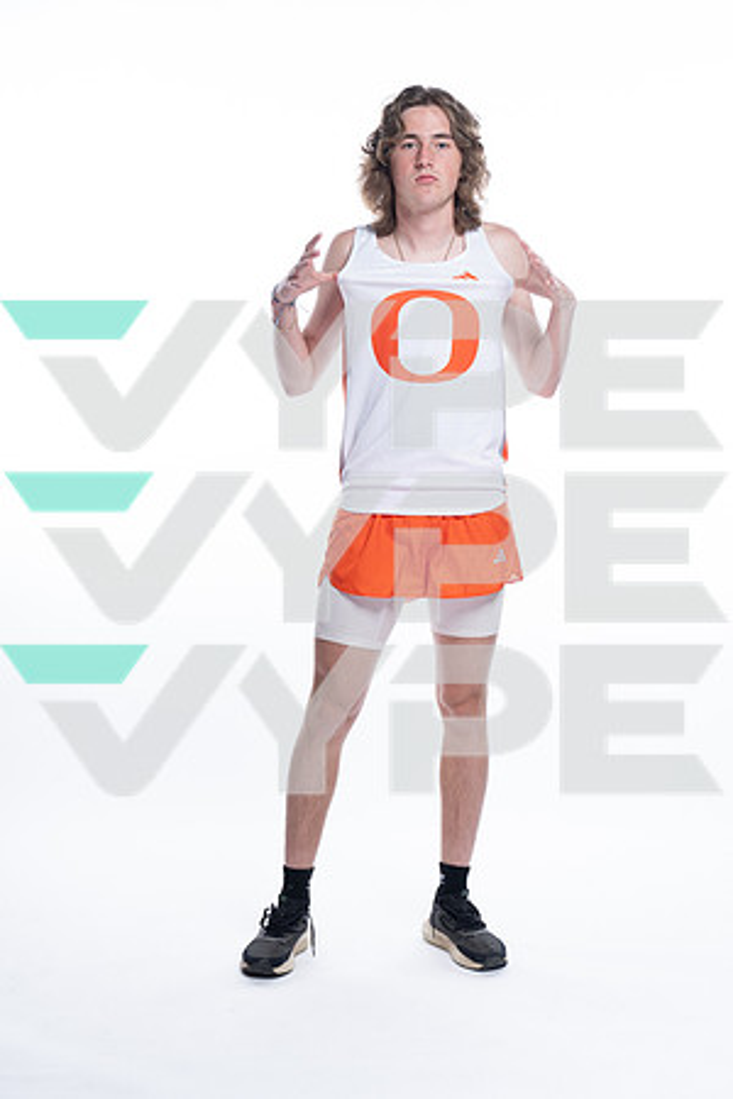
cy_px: 550
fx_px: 1955
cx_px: 366
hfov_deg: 21.2
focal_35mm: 64
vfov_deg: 31.4
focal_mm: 64
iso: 400
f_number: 5.6
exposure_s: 1/250
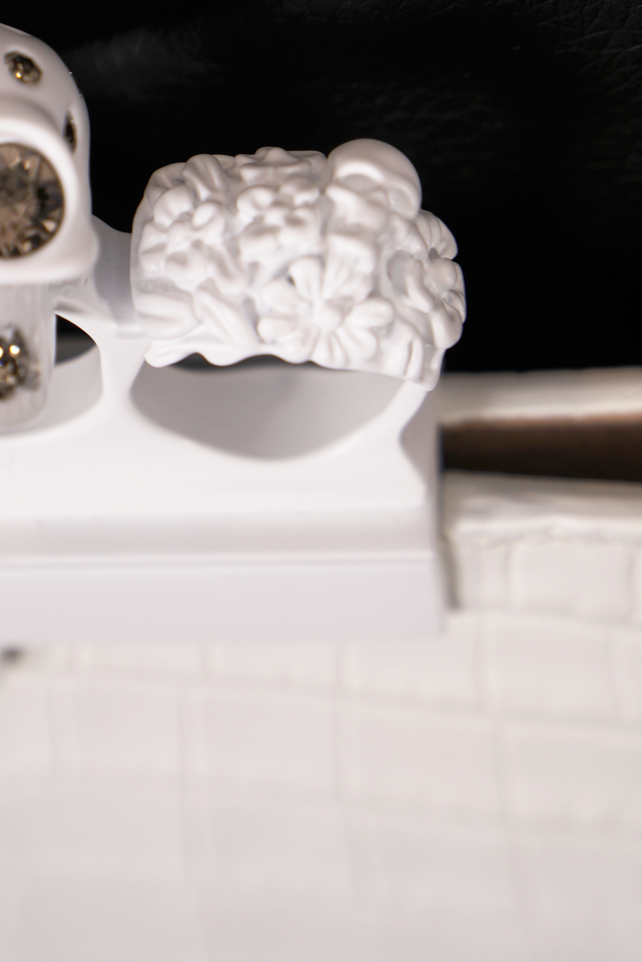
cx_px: 200
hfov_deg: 8.4
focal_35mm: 163
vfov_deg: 12.6
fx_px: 4360
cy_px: 255
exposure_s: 1/60
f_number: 5.6
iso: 100
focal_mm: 70
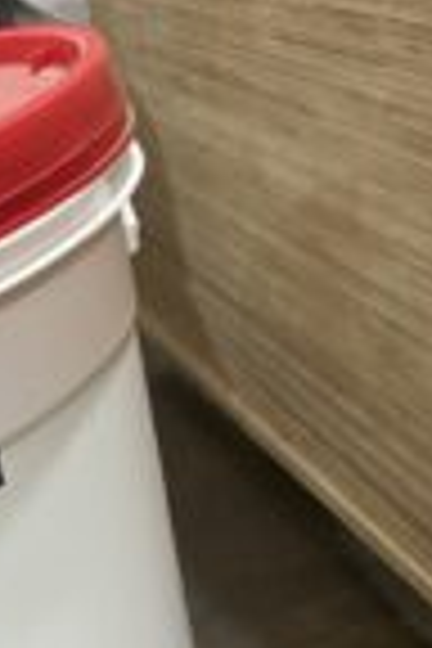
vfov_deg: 26.5
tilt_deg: -23.8
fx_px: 1350
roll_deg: +19.2
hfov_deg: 16.9
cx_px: -171
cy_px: 518
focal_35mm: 75
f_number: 1.8
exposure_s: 1/50
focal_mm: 4.25
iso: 125
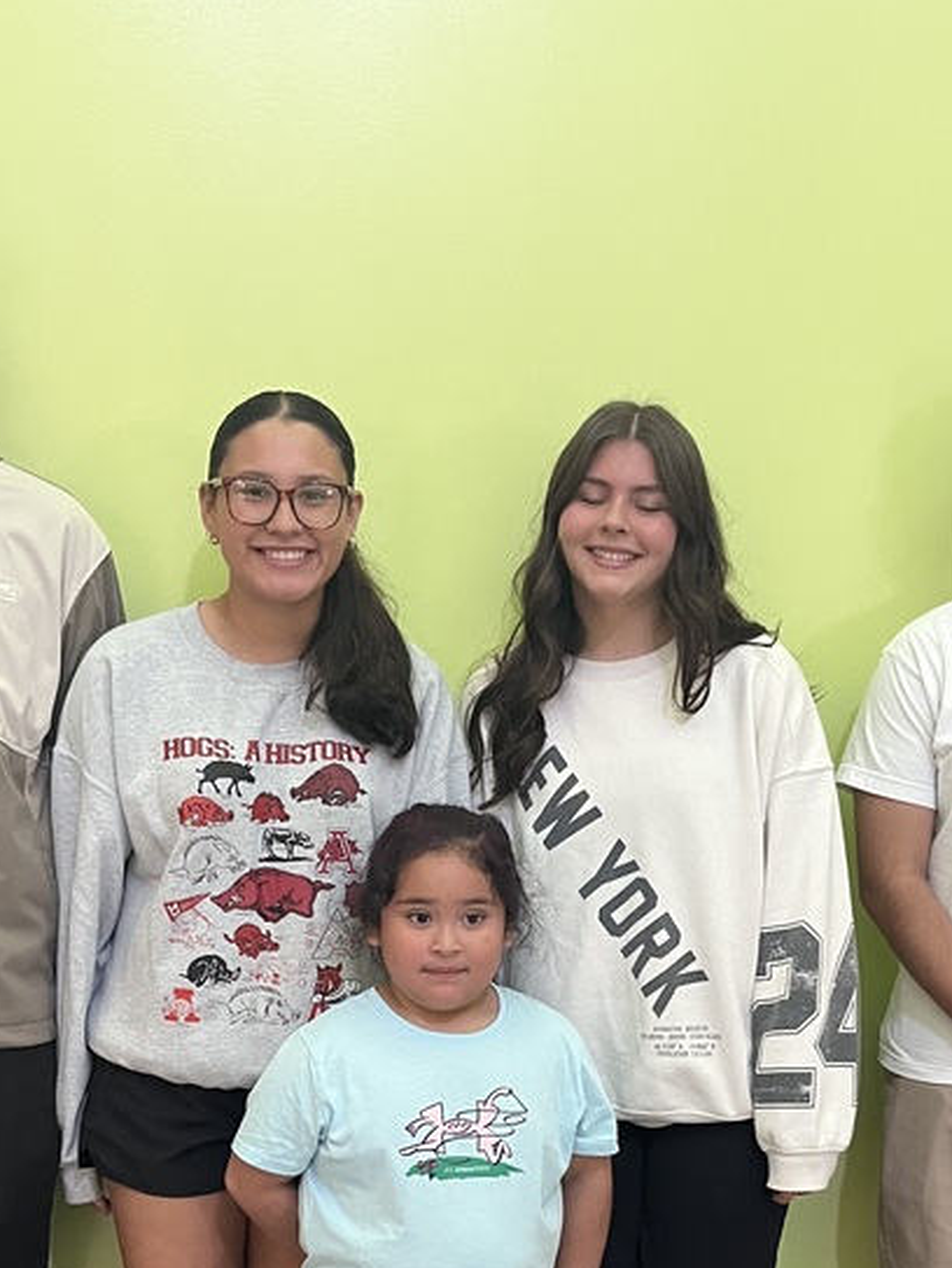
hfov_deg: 29.7
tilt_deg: -10.3
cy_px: 1018
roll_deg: +0.3
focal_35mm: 49
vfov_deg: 37.5
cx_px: 504
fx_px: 1795
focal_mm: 5.1
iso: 250
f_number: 1.6
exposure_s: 1/60
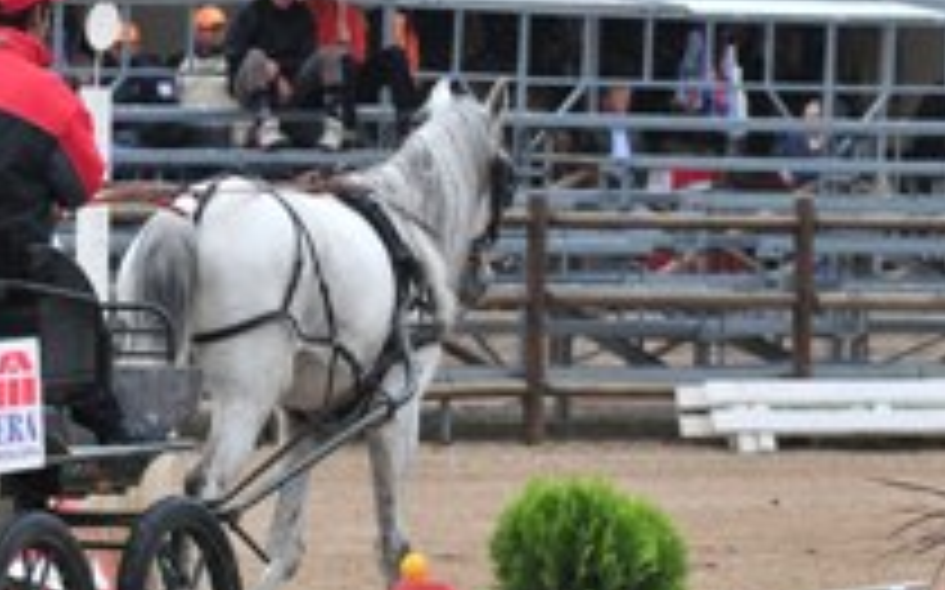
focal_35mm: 409
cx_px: 171
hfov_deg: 5.1
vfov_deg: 3.2
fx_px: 10530
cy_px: 322
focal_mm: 125
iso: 400
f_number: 4.5
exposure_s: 1/640
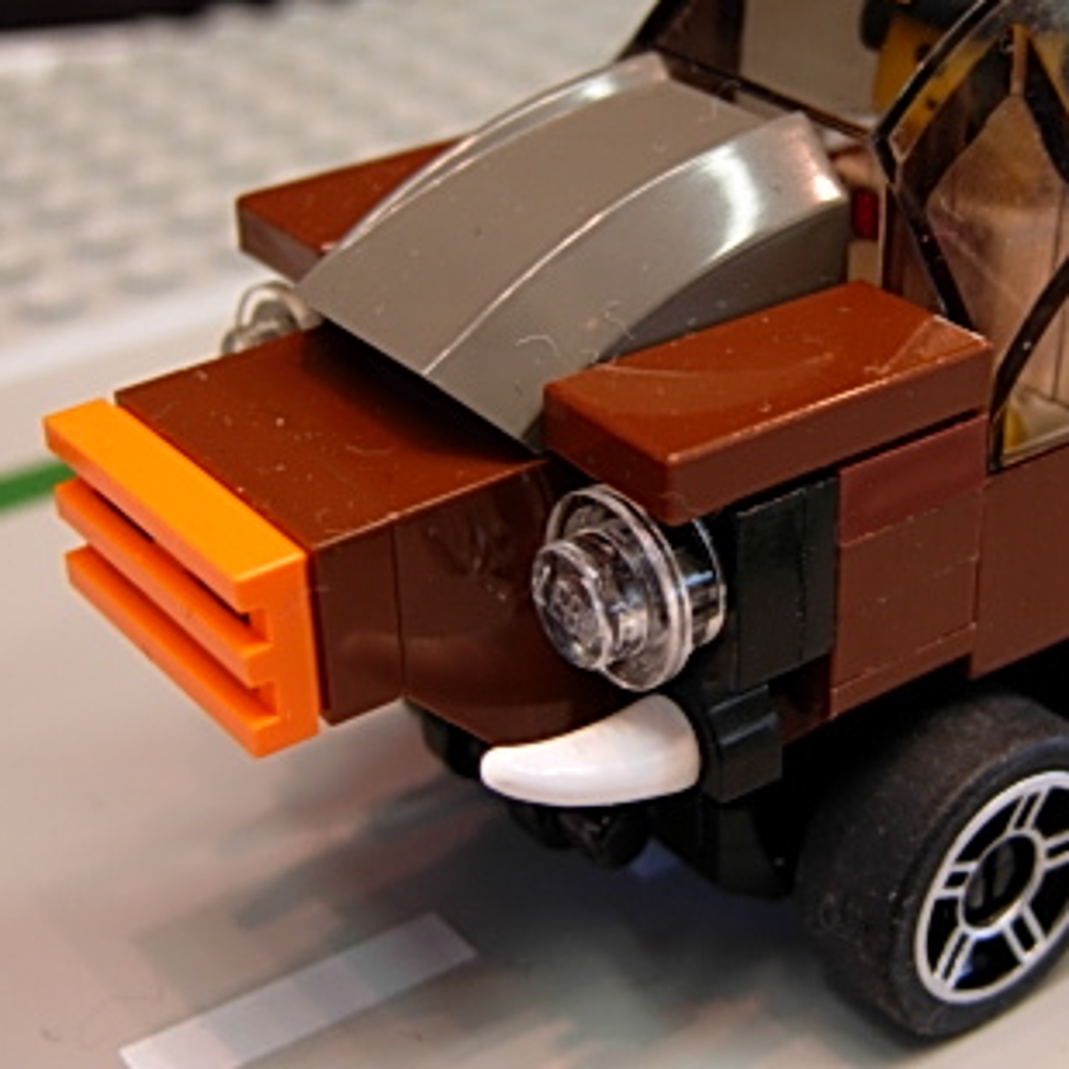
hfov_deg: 25.9
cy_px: 460
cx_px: 754
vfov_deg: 26.1
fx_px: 2306
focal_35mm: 66
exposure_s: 1/6.7
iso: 50
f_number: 2.7
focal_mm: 7.5
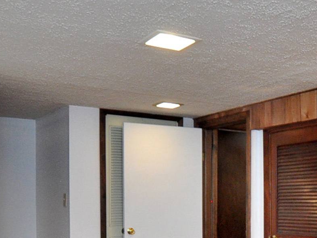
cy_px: 207
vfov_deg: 26.7
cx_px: 275
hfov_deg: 34.5
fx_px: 485
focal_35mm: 53
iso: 800
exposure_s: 1/20
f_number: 4
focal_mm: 10
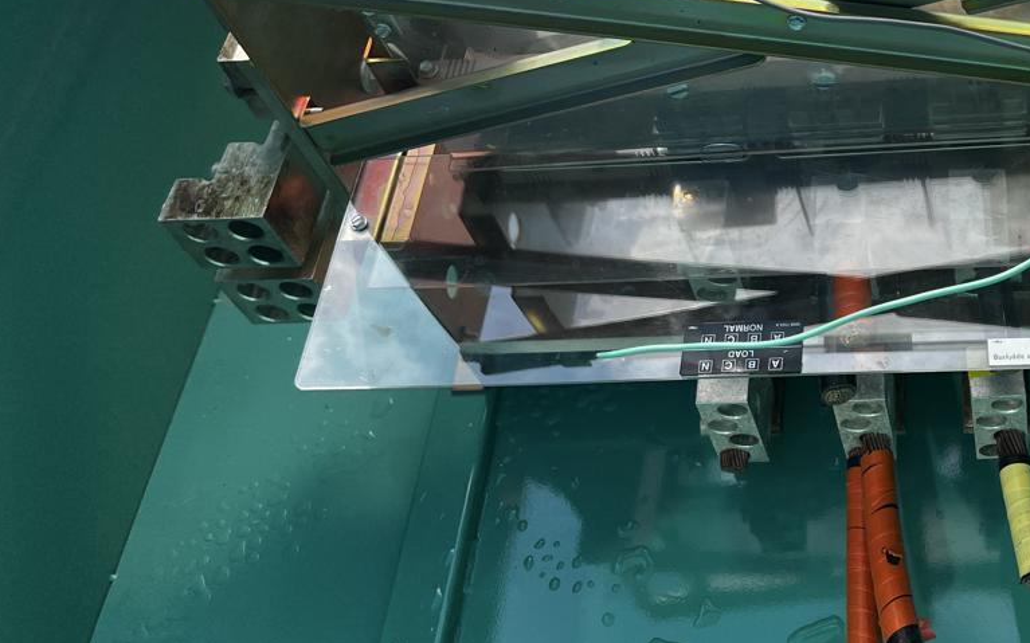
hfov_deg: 41.6
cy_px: 47
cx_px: 829
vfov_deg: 26.9
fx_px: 1291
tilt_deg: -51.9
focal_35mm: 46
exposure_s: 1/2299
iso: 50
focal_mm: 5.7
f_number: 1.5
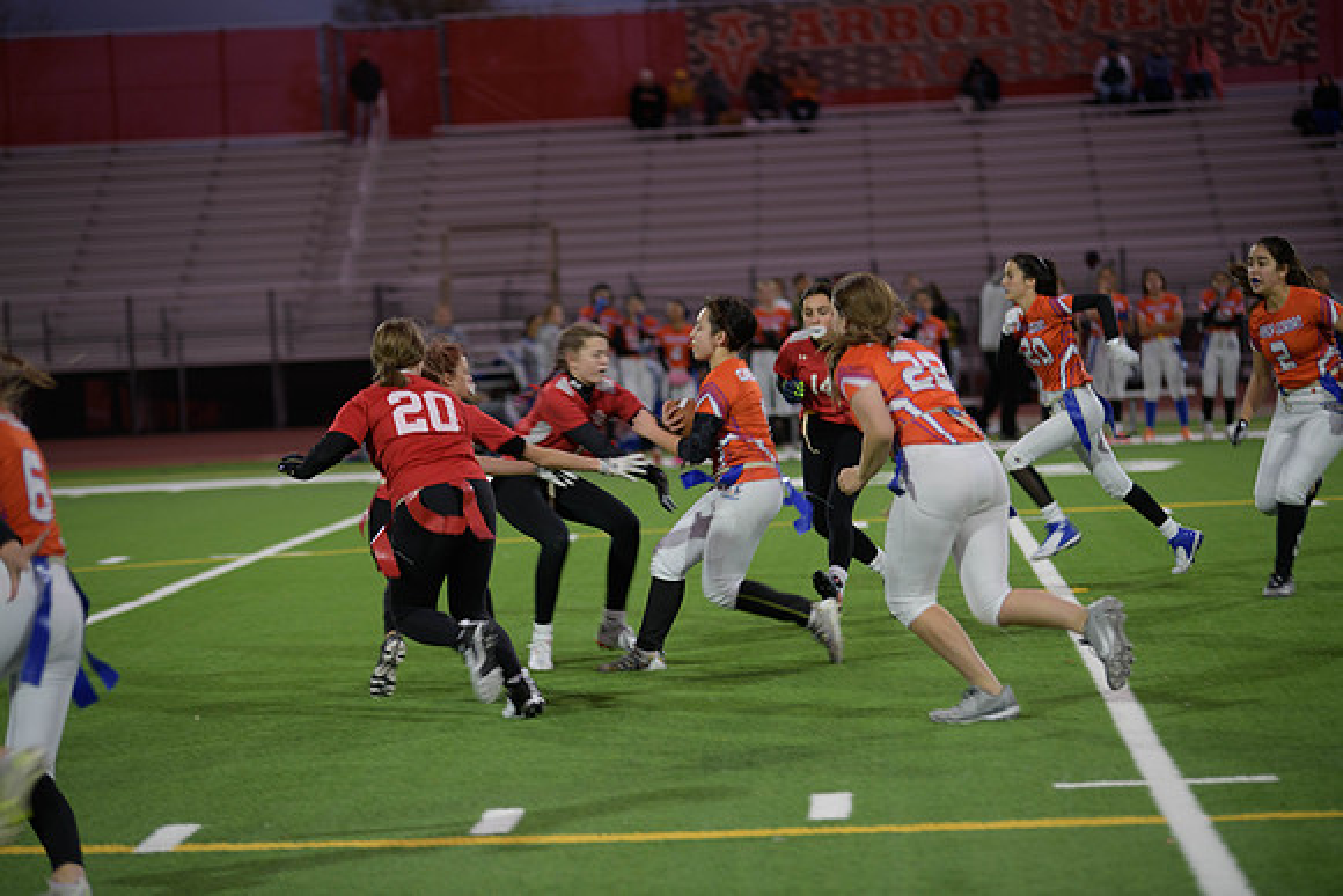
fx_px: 5037
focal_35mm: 135
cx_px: 672
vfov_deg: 10.2
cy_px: 448
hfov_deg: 15.2
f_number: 2.8
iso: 500
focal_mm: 135
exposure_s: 1/200
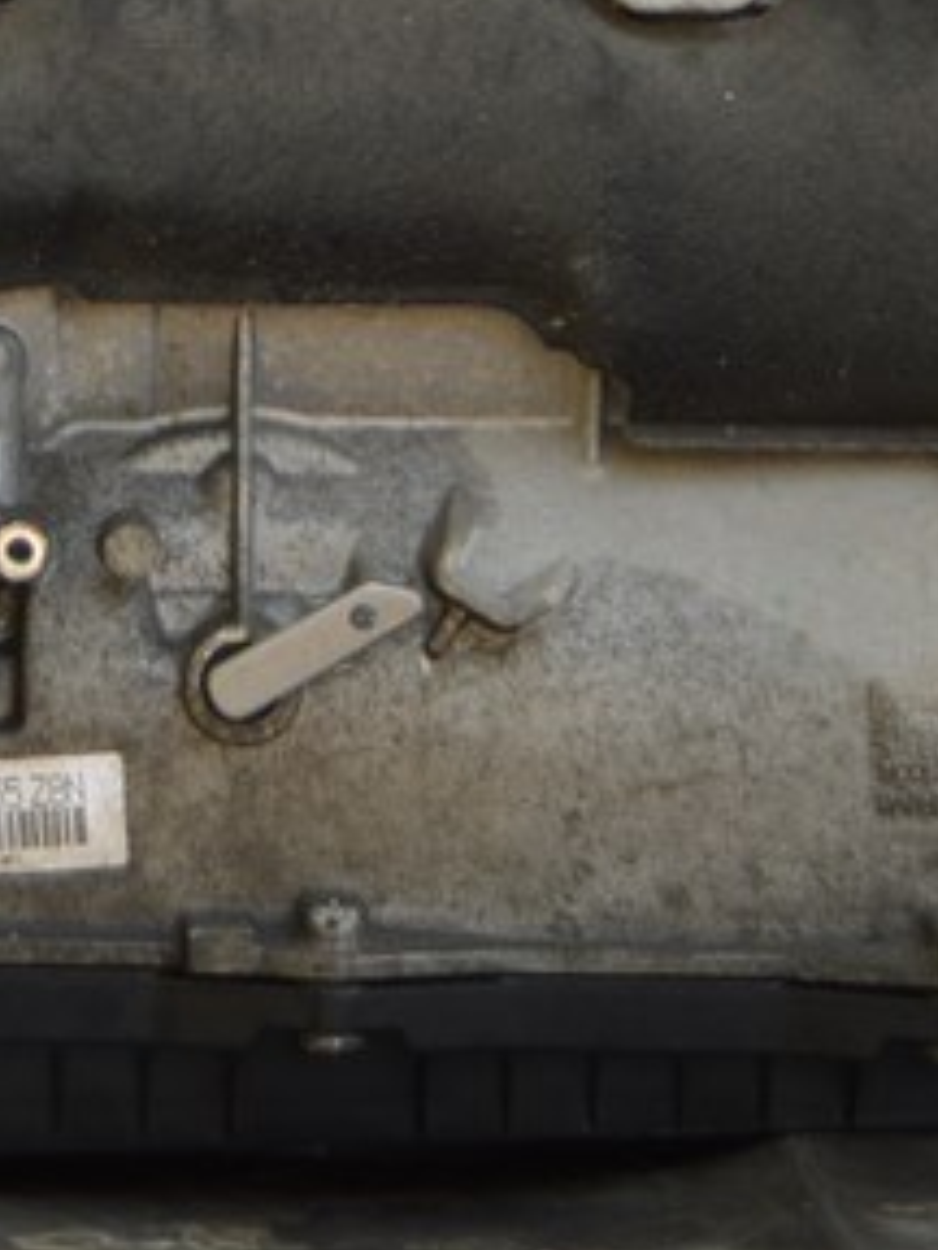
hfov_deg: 7.2
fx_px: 7407
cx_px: 56
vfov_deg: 9.6
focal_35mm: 205
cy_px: -98
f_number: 5.6
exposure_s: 1/125
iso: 180
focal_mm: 40
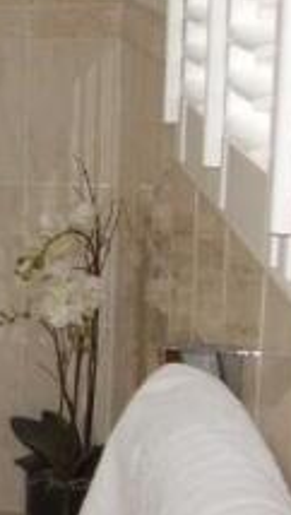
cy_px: 122
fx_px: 1134
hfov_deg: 12.2
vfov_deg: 25.2
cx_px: -362
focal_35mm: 83
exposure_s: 1/25
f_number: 2.7
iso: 200
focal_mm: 4
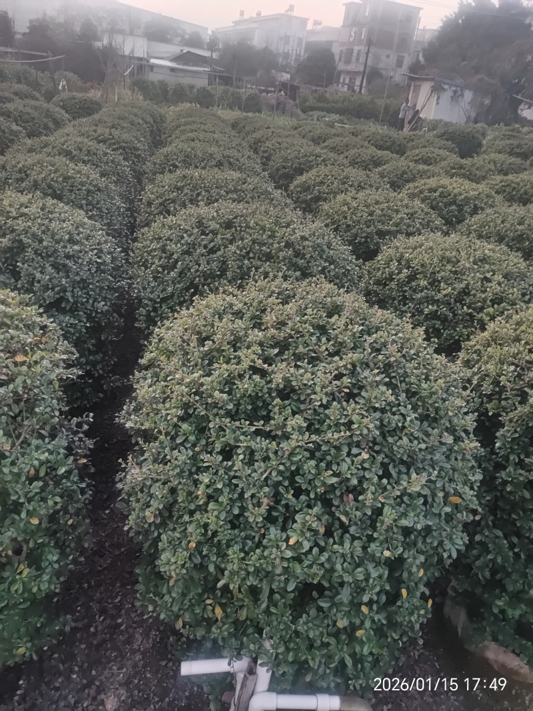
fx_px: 534
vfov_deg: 67.3
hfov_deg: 53.1
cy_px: 356
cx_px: 266
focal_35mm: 26
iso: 744
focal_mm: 4.26
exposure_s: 1/33.3
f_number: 1.8
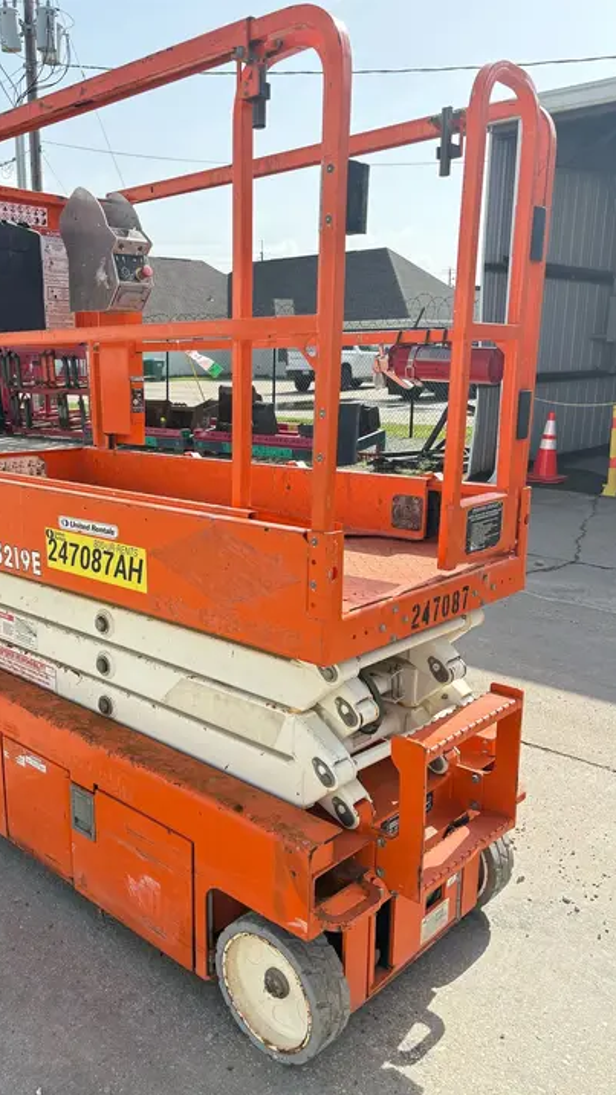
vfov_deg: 66.1
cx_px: 208
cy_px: 557
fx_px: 842
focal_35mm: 29
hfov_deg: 39.7
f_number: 1.6
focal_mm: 5.96
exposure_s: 1/2141
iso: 64
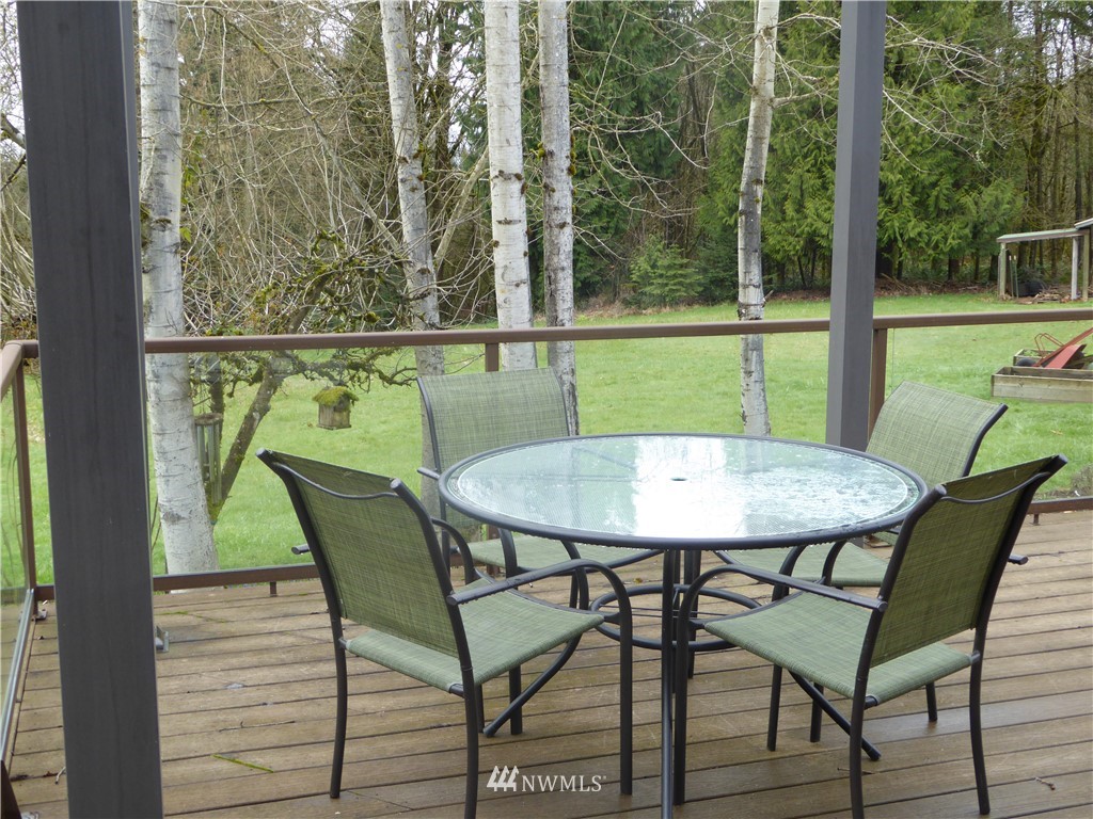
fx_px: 1326
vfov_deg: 34.3
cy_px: 410
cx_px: 546
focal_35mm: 42
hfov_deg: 44.8
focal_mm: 7.2
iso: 100
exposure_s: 1/80
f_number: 3.8
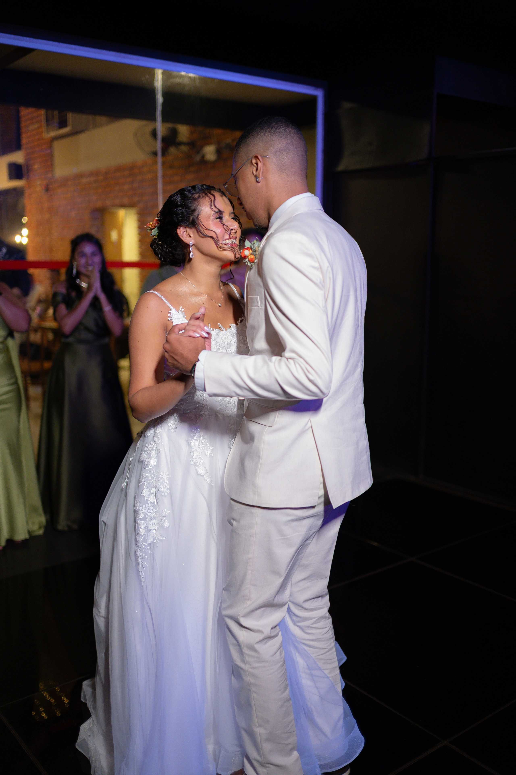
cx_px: 258
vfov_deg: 54.4
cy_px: 388
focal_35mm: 35
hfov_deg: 37.9
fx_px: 752
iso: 2000
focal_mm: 35
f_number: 1.4
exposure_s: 1/400
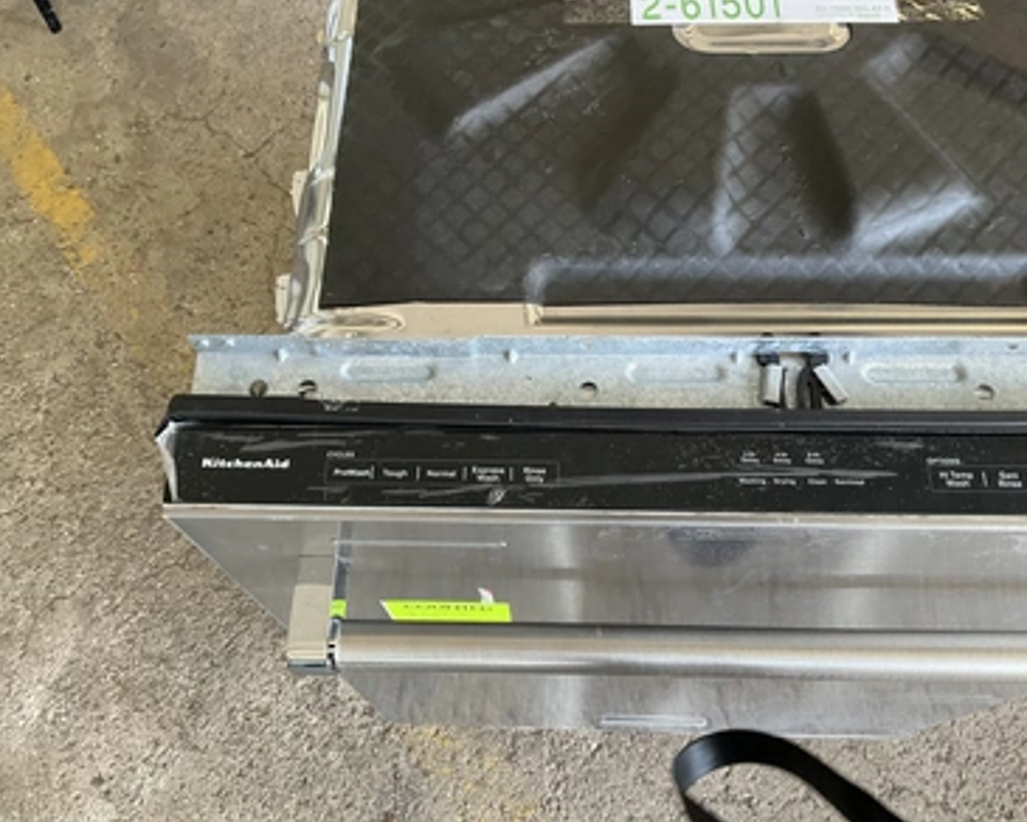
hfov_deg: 57.1
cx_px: 487
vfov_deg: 47.1
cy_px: 403
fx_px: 942
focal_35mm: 31
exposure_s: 1/87
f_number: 1.8
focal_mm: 3
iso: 64
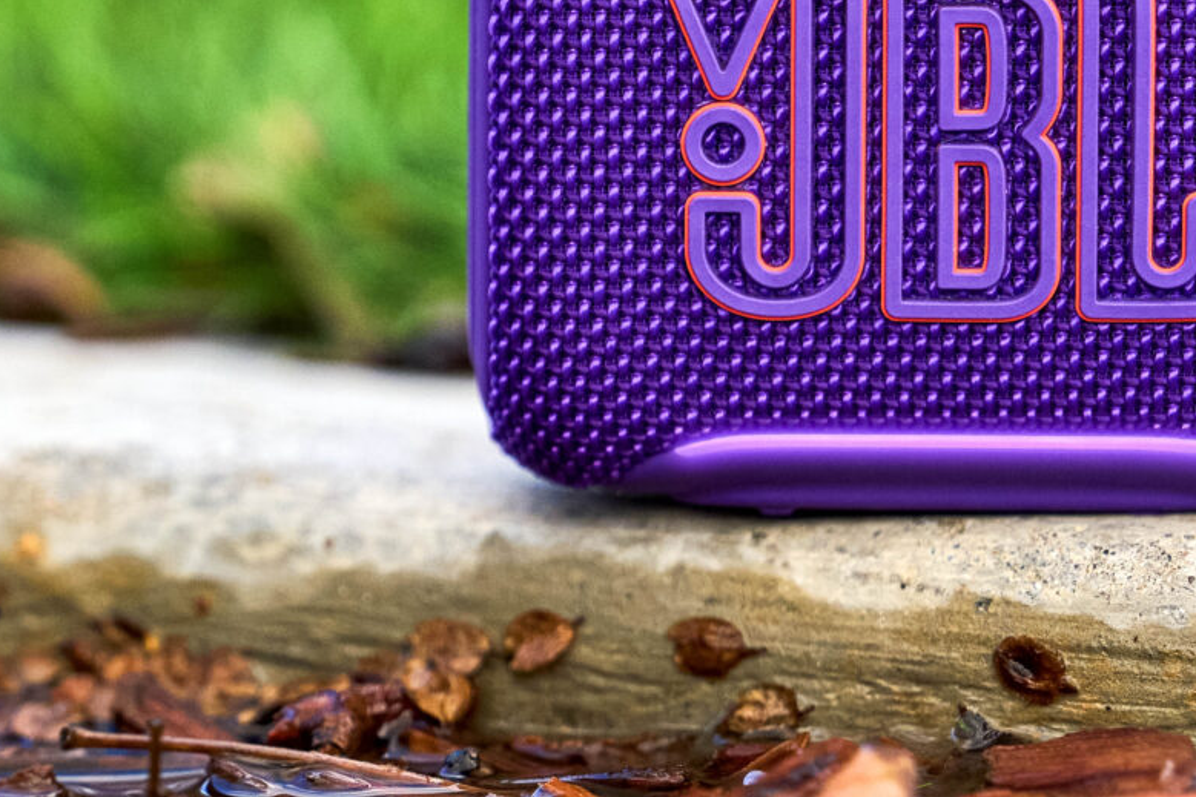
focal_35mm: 493
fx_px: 16374
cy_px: 560
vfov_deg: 2.8
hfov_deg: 4.2
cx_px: 189
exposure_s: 1/4000
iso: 800
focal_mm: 150
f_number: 2.2
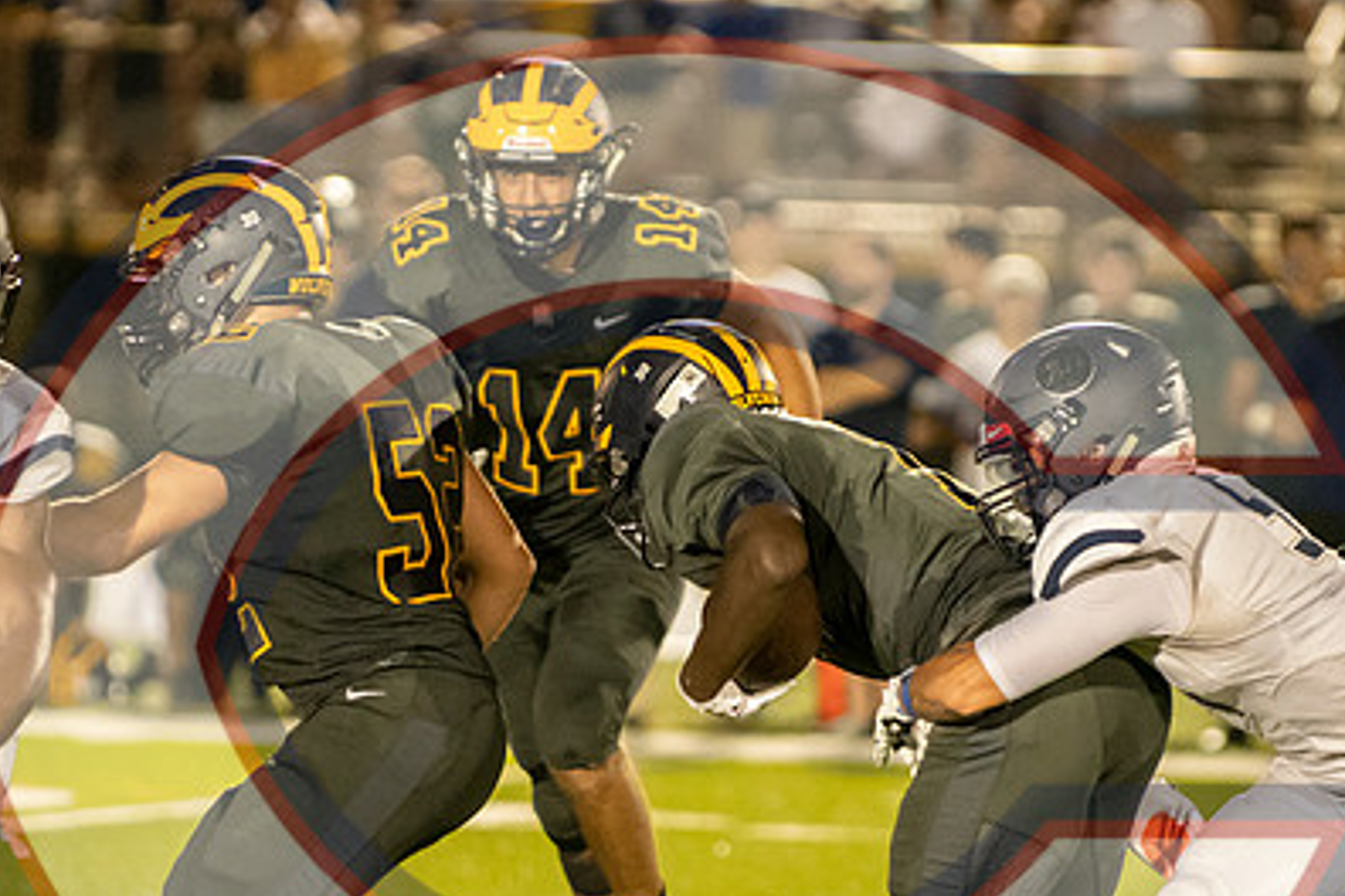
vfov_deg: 3.1
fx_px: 16438
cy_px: 647
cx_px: 659
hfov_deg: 4.7
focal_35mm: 440
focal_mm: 200
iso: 9000
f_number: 2.8
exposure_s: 1/1250
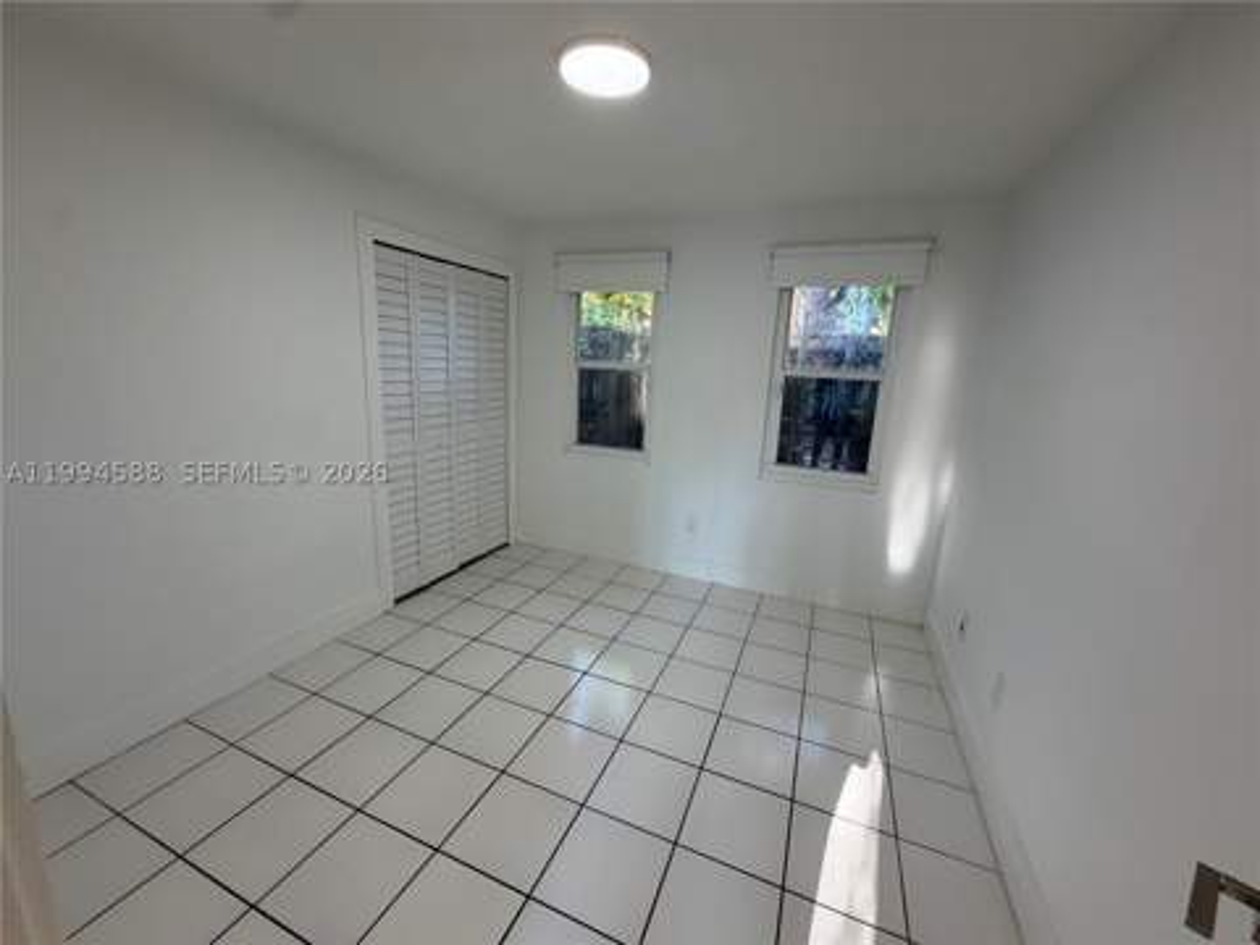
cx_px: 630
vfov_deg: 85.7
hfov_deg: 102.1
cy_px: 472
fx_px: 510
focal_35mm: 14
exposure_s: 1/120
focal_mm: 2.22
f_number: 2.2
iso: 125
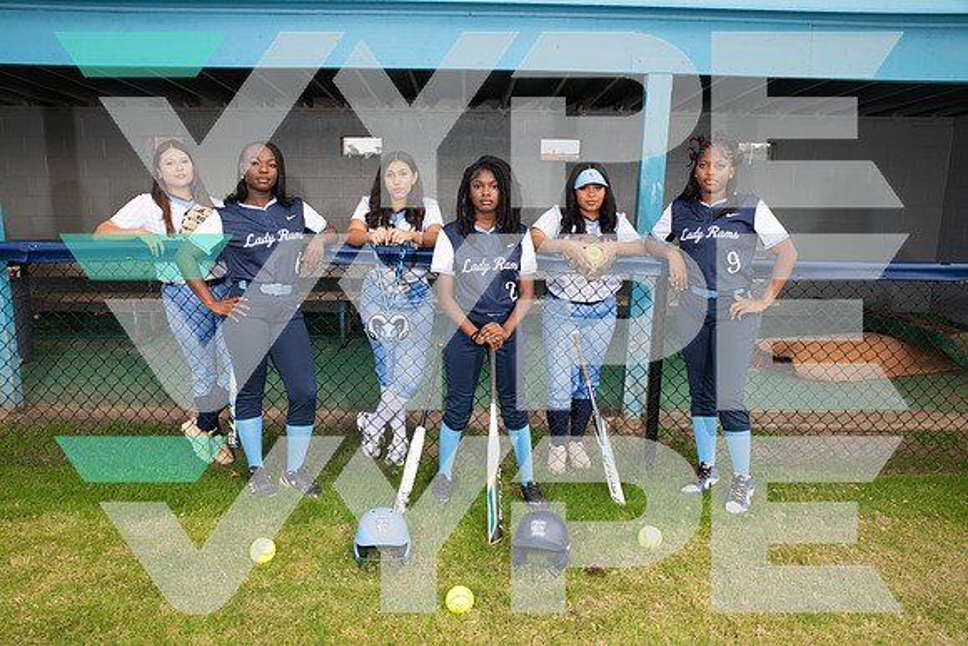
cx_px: 484
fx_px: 807
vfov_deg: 43.6
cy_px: 323
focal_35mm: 30
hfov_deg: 61.9
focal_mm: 30
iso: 200
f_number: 8
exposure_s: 1/250
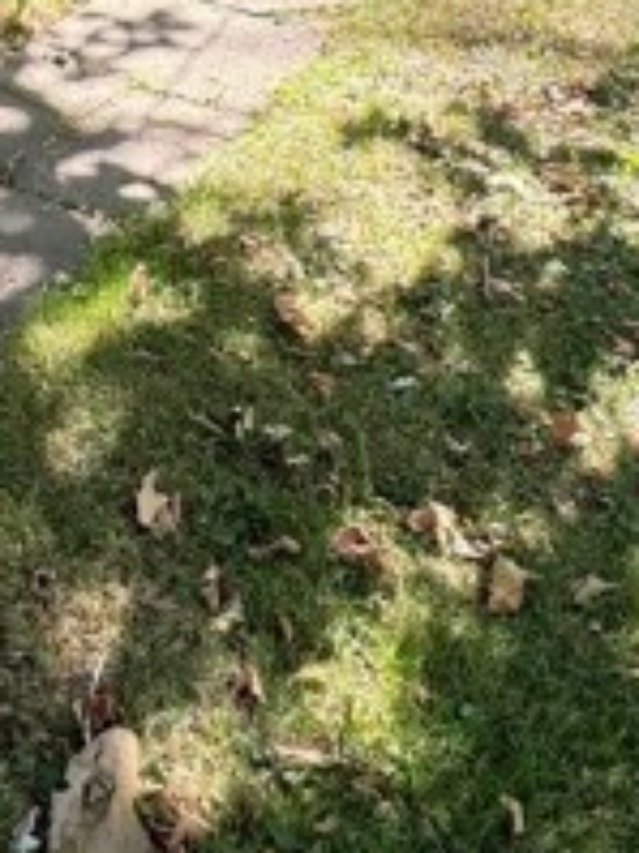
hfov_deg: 25.4
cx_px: -30
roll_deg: -1.9
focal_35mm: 54
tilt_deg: -5.6
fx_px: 1331
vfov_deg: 28.9
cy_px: -257
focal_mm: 2.22
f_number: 2.2
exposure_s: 1/99
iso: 80
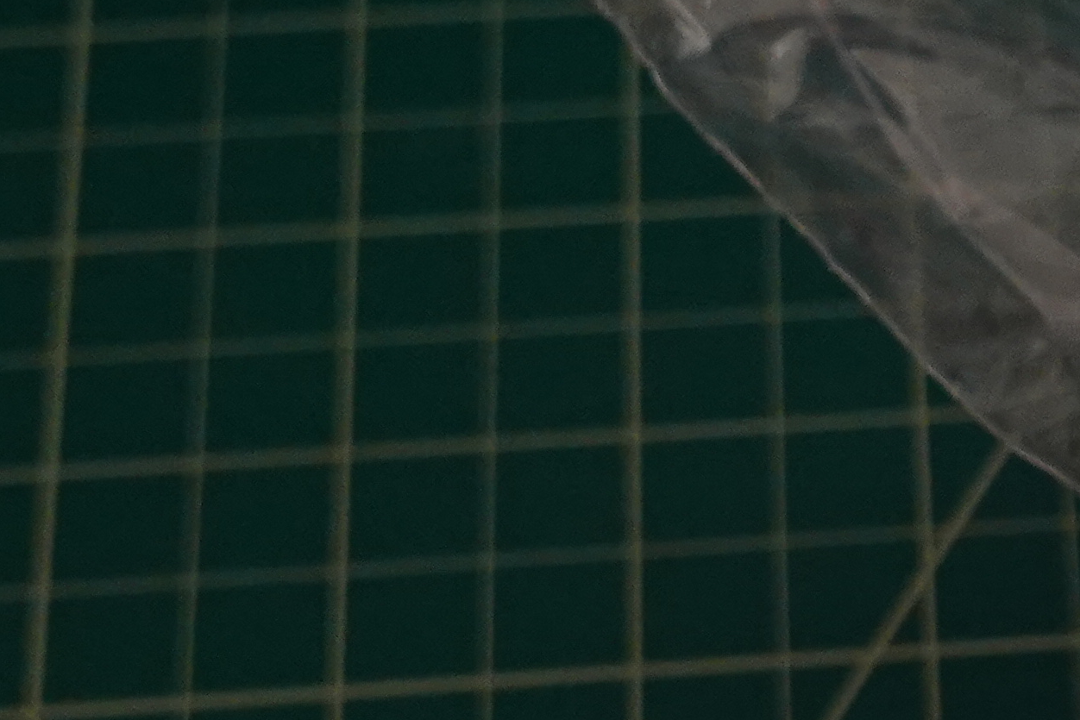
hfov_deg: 12.6
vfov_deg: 8.9
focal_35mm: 153
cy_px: 886
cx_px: 1692
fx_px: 4590
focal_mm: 13.03
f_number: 3.5
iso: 800
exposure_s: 1/20
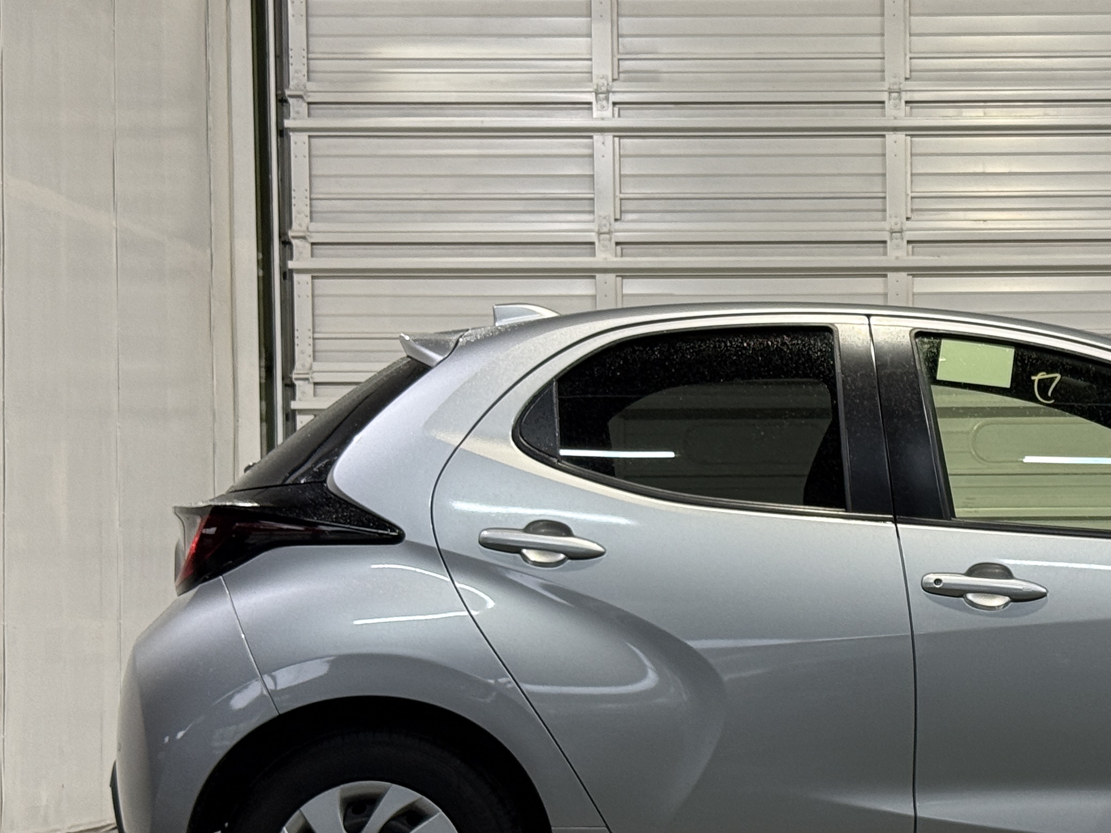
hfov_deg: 20.8
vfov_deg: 16.0
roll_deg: +0.3
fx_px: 2953
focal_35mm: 92
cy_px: 609
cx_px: 1042
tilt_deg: +0.0
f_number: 1.78
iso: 100
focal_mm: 6.76
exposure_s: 1/60
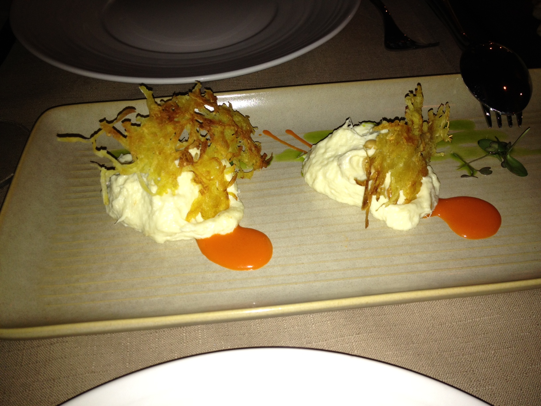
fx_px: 547
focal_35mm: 35
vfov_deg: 40.7
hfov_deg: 52.6
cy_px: 203
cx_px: 270
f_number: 2.4
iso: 64
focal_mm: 4.28
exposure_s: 1/49
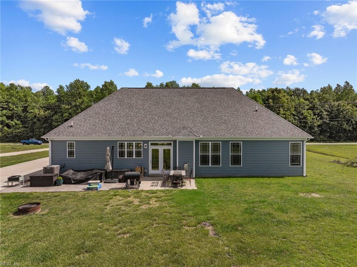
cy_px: 134
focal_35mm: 24
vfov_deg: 56.8
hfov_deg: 71.6
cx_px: 178
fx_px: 247
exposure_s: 1/8000
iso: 110
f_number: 3.2
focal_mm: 12.29
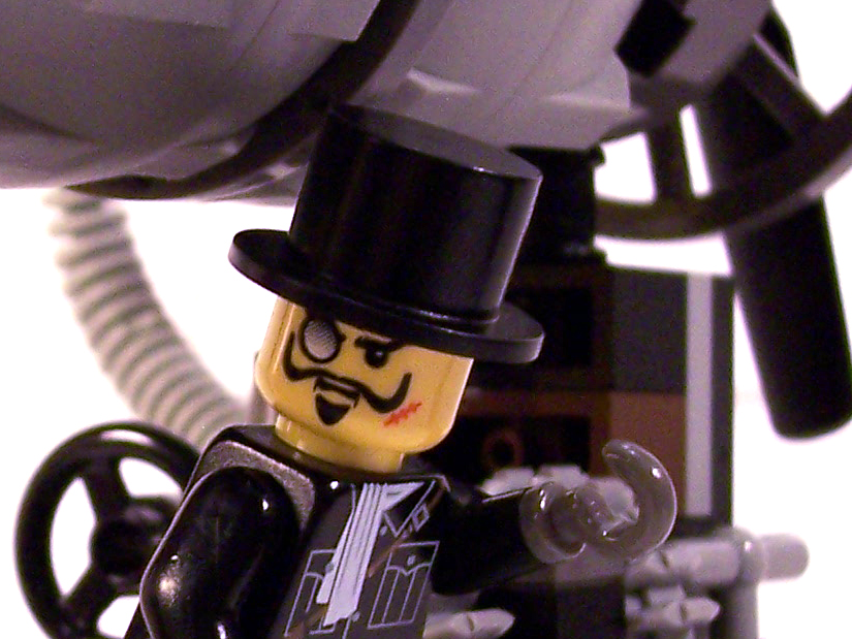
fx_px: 3323
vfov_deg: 11.0
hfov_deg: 14.4
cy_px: 387
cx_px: 13
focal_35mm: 135
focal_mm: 8
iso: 140
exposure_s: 1/30
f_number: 3.4
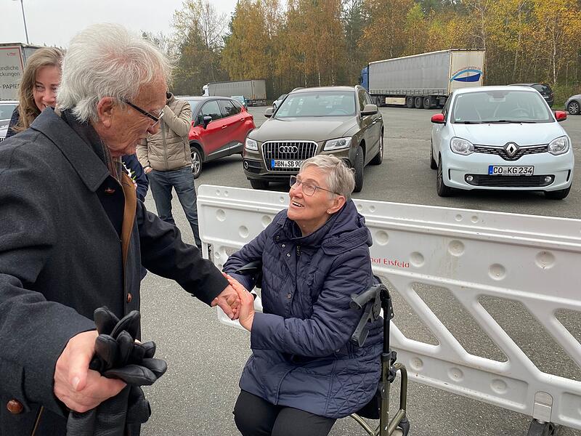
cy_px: 218
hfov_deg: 67.3
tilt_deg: -17.7
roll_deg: +0.7
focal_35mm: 26
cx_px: 290
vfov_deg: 53.1
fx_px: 436
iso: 32
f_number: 1.8
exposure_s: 1/182
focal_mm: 4.25
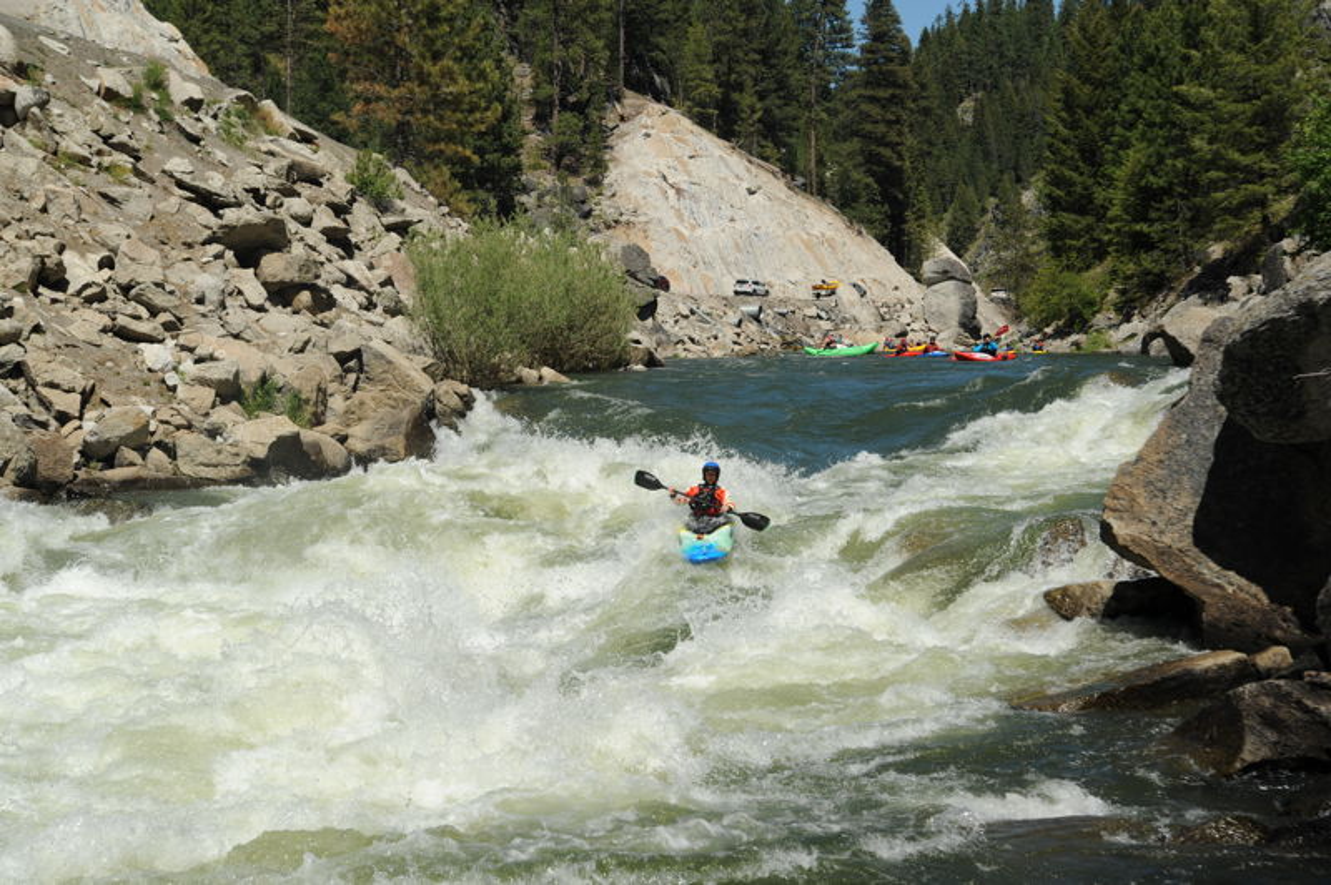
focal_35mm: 62
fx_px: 2290
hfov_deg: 32.4
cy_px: 442
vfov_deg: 21.9
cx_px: 666
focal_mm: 62
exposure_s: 1/1000
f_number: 7.1
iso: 200
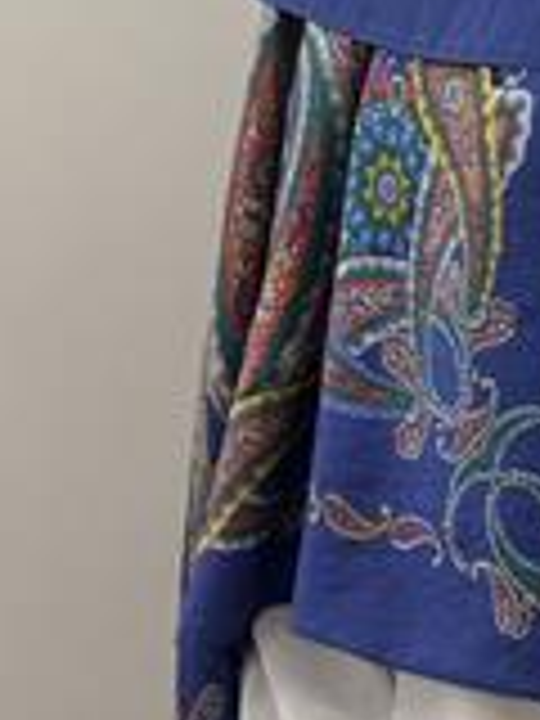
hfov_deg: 9.1
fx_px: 3328
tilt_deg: -2.0
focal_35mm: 160
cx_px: 747
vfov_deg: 11.8
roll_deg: +0.1
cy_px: -358
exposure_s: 1/50
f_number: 1.78
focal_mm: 6.76
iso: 125
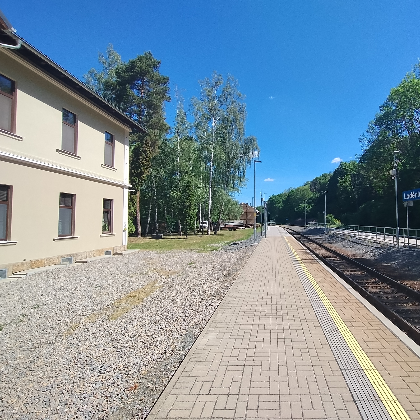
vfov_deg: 77.7
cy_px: 210
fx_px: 261
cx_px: 268
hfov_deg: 76.0
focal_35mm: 19
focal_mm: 1.66
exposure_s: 1/1139
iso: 101
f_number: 2.2
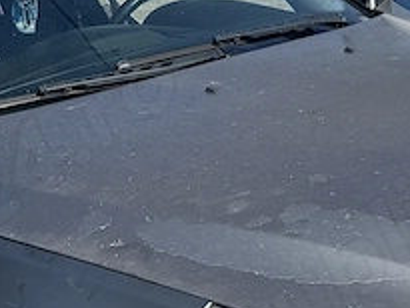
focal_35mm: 117
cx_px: 194
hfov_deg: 16.8
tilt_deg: -14.7
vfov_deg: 12.6
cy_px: 252
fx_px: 1387
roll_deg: +5.1
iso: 80
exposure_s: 1/4950
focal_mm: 6.76
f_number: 1.78
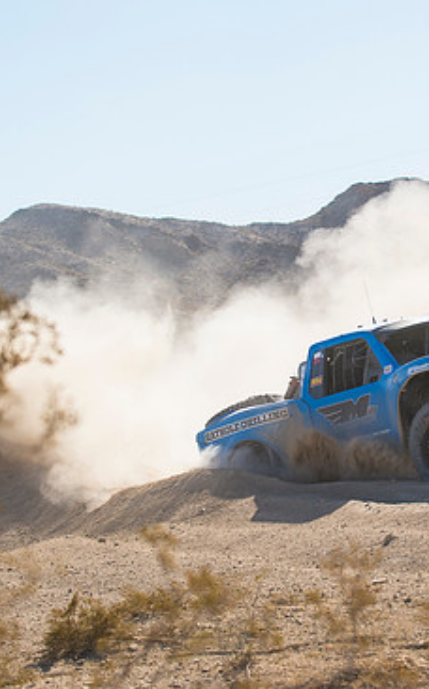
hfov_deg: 9.4
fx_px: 2606
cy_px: 346
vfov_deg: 15.1
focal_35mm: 139
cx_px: 314
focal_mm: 86
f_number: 4
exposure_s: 1/3200
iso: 250
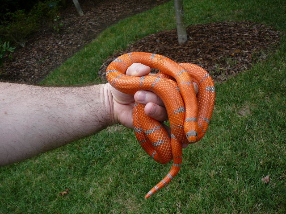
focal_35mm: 35
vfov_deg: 40.7
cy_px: 107
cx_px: 143
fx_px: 289
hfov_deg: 52.6
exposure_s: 1/320
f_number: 2.8
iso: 80
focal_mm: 5.2
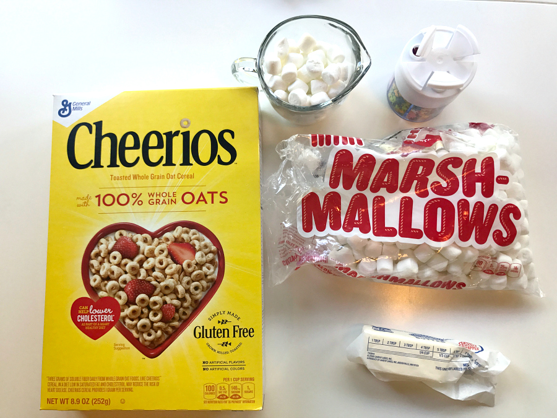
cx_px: 278
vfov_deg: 49.7
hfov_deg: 63.4
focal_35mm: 28
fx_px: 451
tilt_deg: -83.7
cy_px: 209
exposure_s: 1/60
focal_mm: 3.99
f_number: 1.8
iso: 32
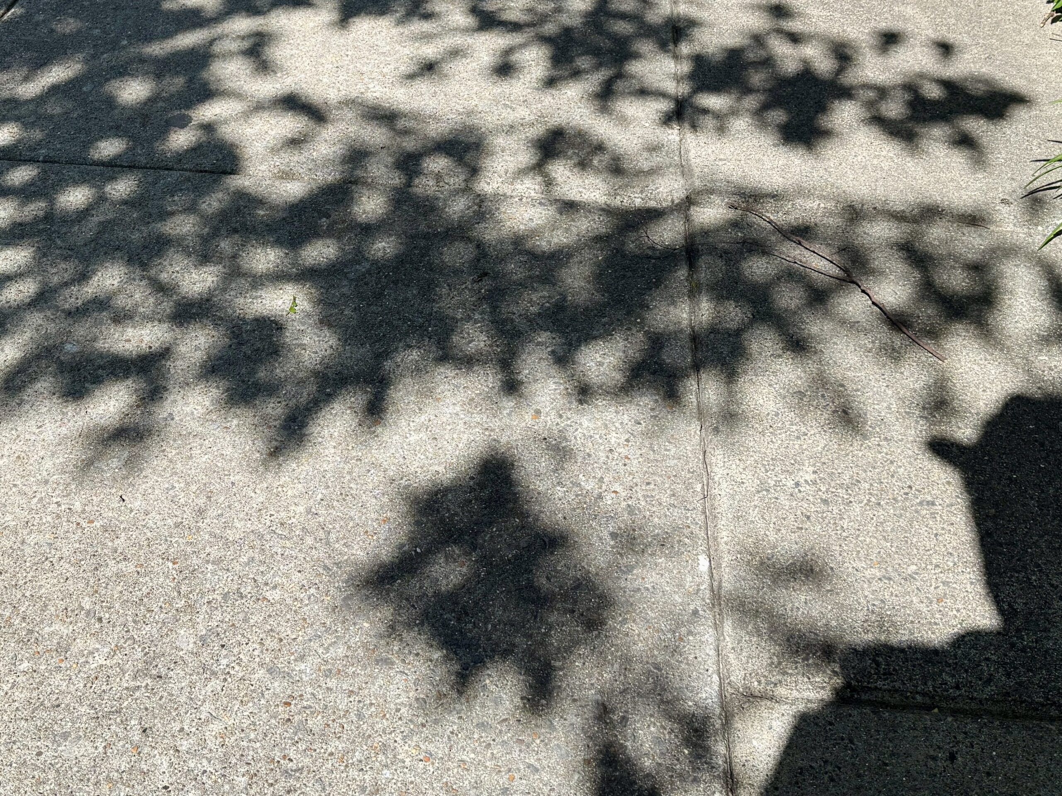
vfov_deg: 56.8
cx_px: 531
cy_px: 398
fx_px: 736
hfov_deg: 71.6
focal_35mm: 24
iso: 80
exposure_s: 1/2370
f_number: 1.78
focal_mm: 6.76
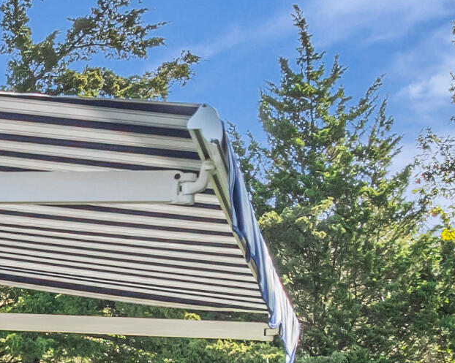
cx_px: -326
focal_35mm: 113
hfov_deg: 15.1
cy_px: 531
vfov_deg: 13.0
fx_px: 1521
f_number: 2.8
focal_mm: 12.29
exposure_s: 1/2500
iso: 350
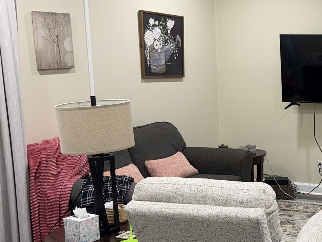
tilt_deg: -9.3
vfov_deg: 27.5
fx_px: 493
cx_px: 345
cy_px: 136
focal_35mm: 53
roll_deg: -0.1
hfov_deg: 32.3
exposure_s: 1/38
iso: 64
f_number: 1.78
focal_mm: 6.76
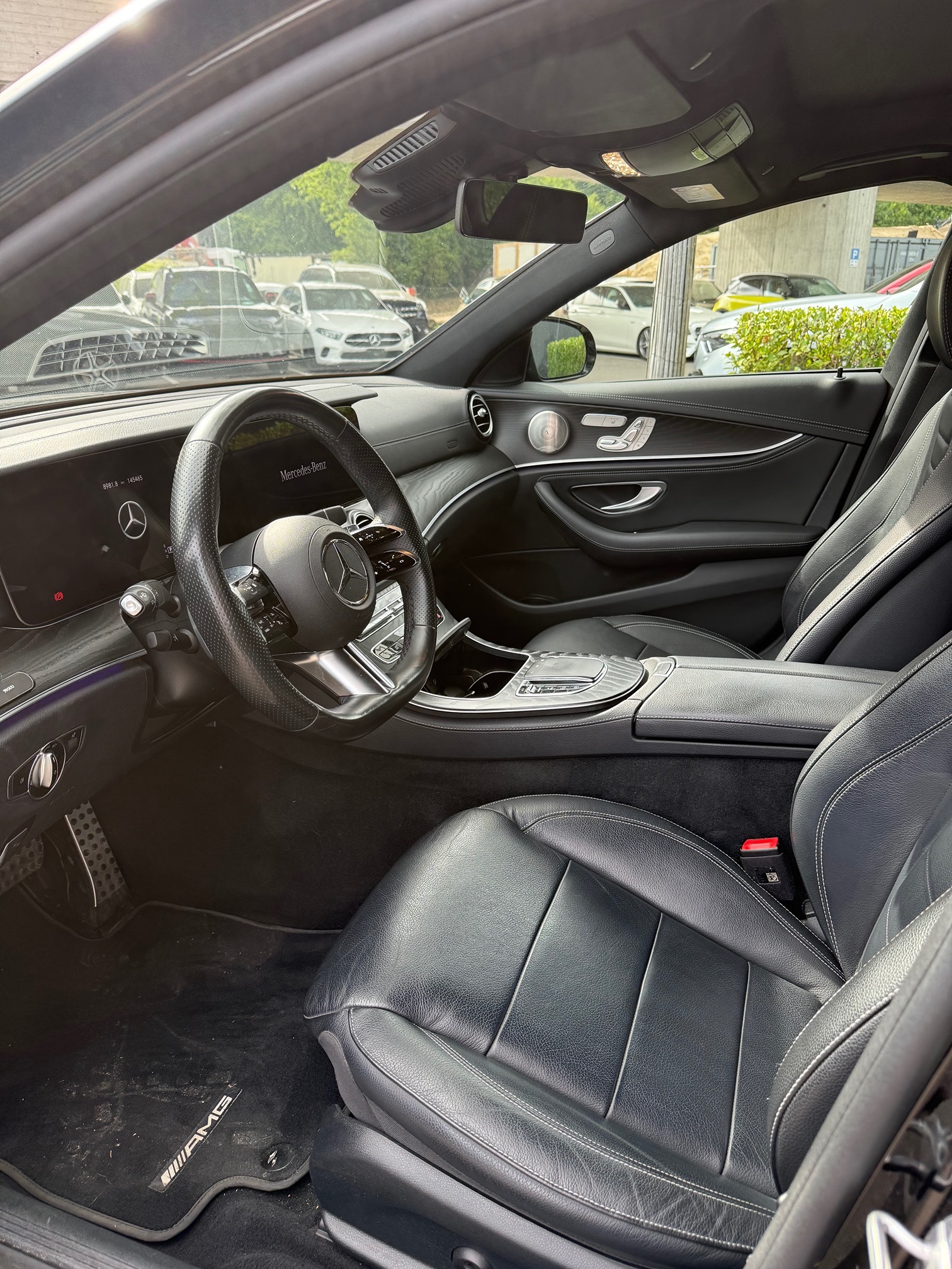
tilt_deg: -20.3
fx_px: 880
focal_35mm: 24
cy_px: 634
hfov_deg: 56.8
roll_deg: +0.2
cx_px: 476
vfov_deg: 71.6
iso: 100
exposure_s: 1/338
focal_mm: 6.76
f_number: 1.78
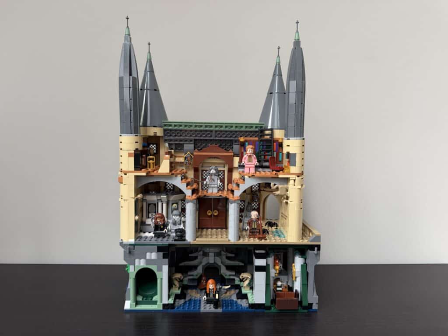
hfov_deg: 71.6
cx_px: 224
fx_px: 311
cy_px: 168
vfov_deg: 56.8
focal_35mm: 24
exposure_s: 1/121
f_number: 1.78
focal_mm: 6.76
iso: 200
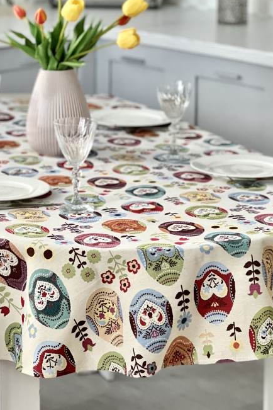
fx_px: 1399
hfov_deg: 11.1
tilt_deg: -12.9
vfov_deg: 16.7
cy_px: 207
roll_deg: -0.2
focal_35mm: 123
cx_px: 154
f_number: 2.8
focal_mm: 9
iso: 320
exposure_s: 1/40
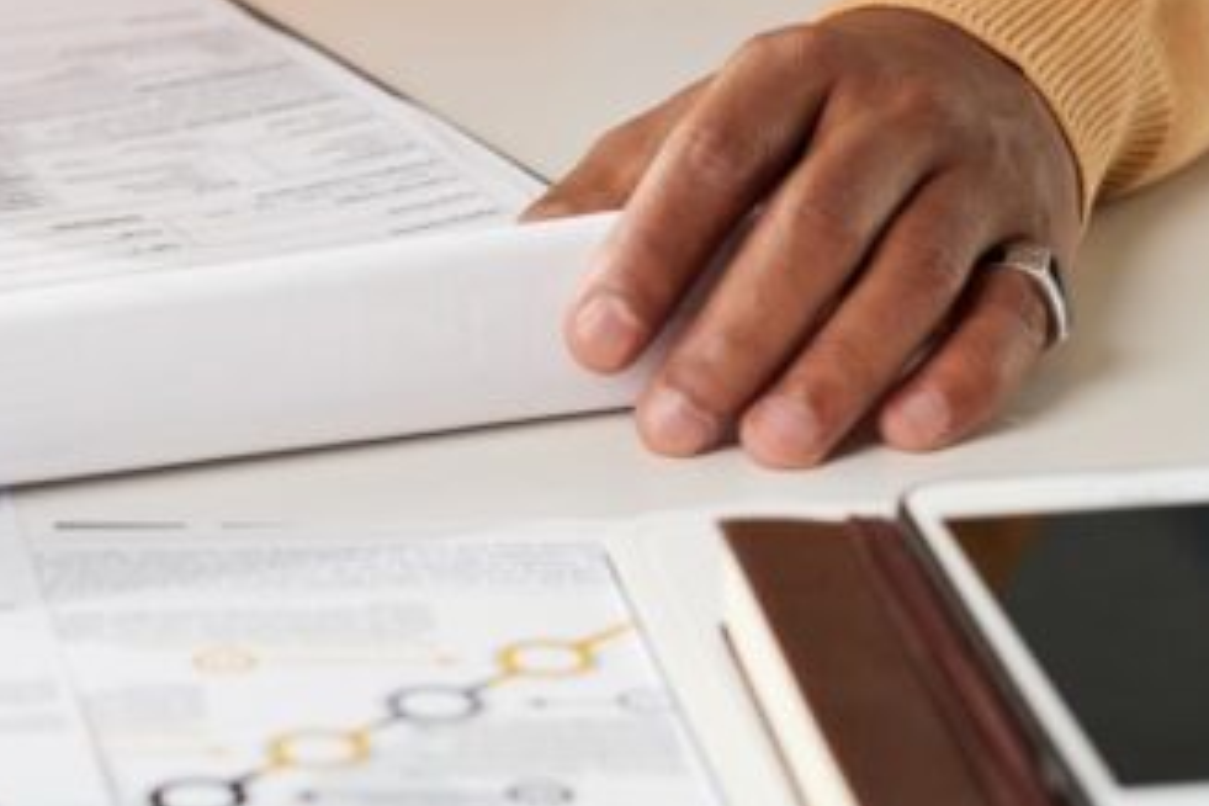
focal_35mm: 197
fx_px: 6615
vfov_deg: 7.0
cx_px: 251
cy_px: 214
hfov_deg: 10.4
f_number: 3.6
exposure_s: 1/200
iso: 250
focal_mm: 56
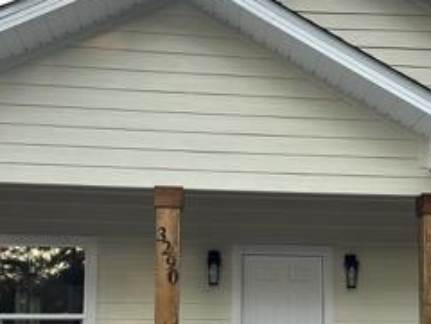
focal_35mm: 64
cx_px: 298
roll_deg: -0.7
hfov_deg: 30.0
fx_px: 797
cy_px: 279
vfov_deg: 22.5
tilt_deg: +6.1
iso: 80
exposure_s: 1/894
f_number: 1.78
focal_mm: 6.86
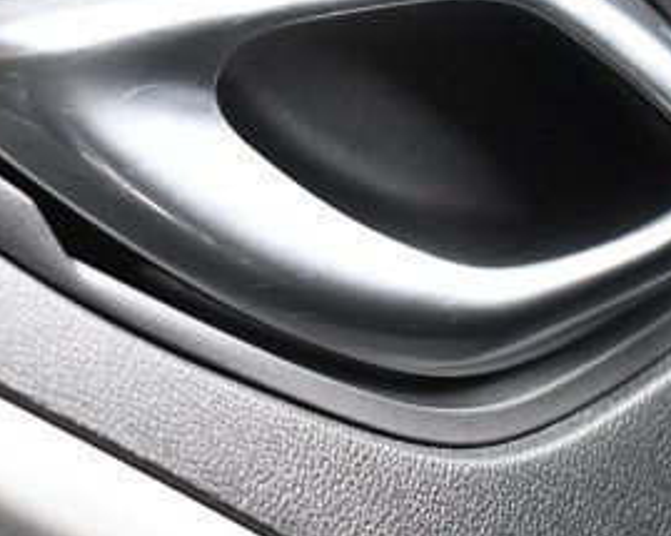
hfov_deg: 12.5
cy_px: 98
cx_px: 377
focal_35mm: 154
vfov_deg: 10.0
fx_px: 3057
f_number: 5.3
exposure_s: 1/125
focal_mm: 46
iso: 2800
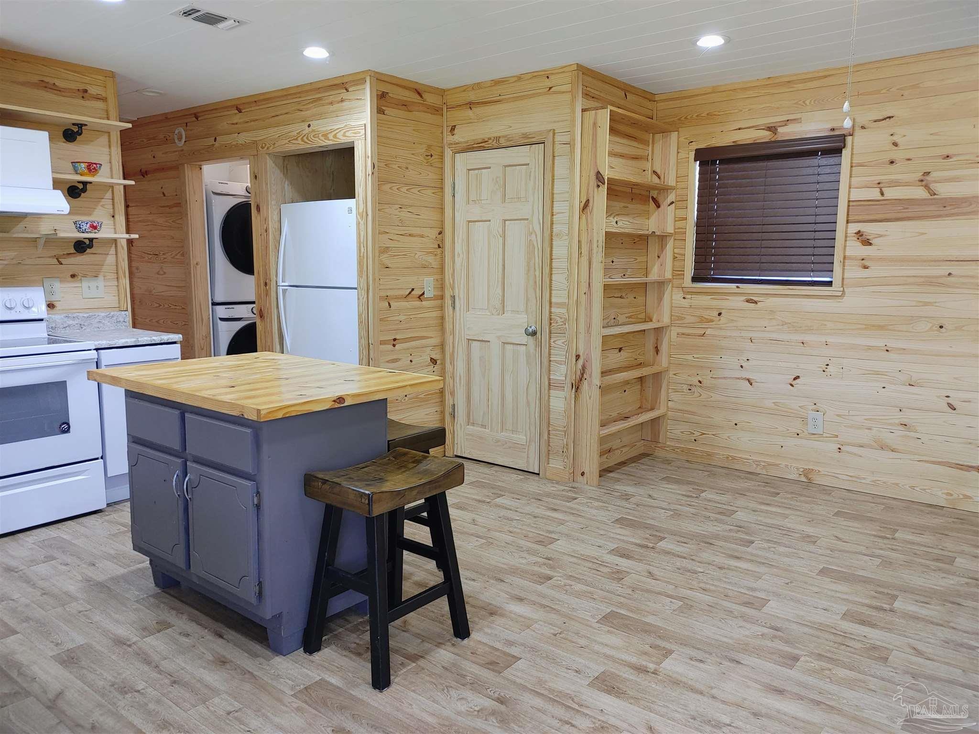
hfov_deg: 67.3
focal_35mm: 26
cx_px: 490
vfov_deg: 53.1
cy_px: 367
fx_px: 735
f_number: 1.8
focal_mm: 5.58
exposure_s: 1/60
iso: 150
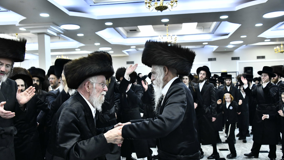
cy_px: 93
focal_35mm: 37
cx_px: 143
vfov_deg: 31.9
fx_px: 279
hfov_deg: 54.0
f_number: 5.6
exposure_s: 1/250
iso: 2500
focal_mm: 35
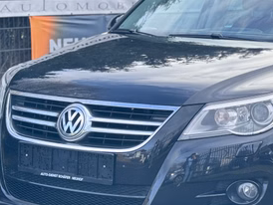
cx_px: 222
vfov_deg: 13.2
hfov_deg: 17.4
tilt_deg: -8.3
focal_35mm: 112
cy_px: 96
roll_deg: -0.2
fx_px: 884
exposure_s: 1/731
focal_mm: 6.86
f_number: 1.78
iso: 64
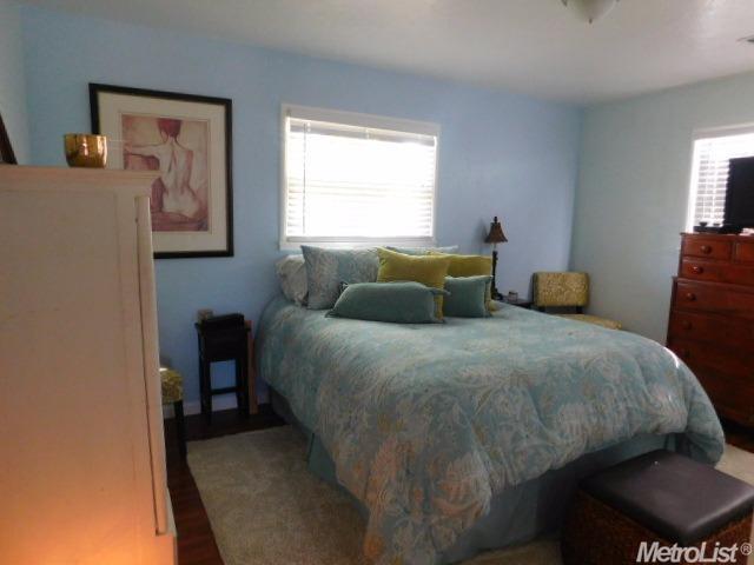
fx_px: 501
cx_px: 377
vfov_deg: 58.9
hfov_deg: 73.9
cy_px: 282
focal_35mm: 23
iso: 400
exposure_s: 1/20
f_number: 3
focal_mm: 4
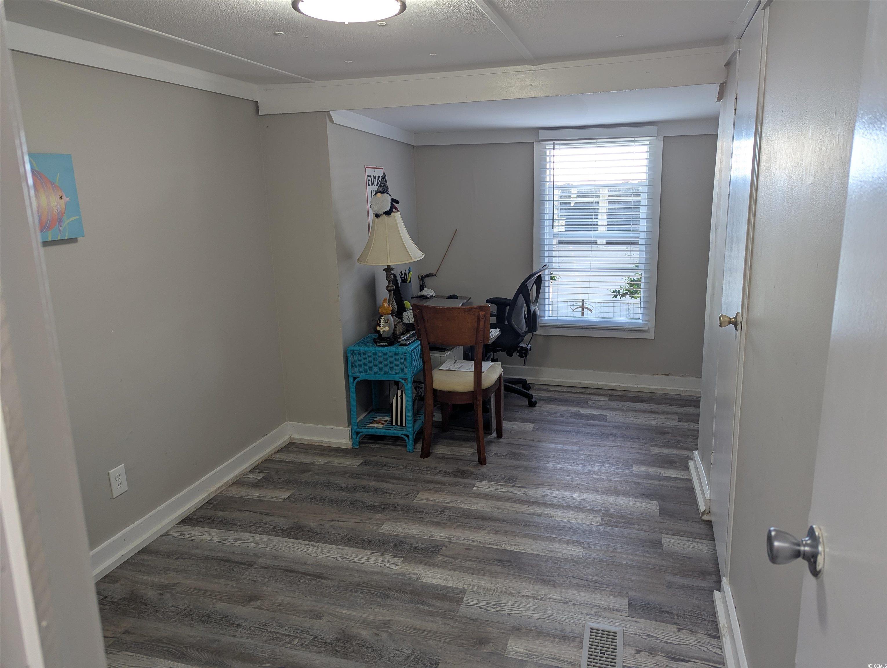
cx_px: 444
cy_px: 334
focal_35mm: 24
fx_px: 616
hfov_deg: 71.5
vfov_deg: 56.9
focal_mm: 6.81
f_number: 1.85
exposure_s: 1/80.6
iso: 36
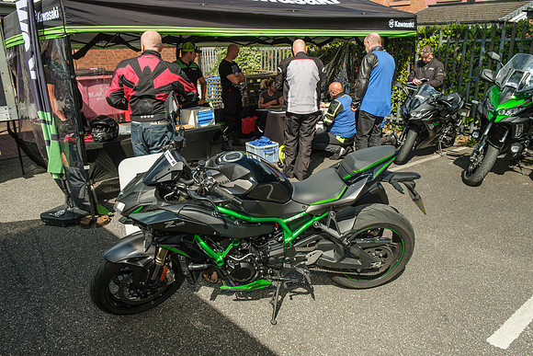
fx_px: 400
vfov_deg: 48.0
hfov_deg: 67.4
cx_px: 266
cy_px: 178
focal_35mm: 27
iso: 200
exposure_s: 1/400
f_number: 7.1
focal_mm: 18
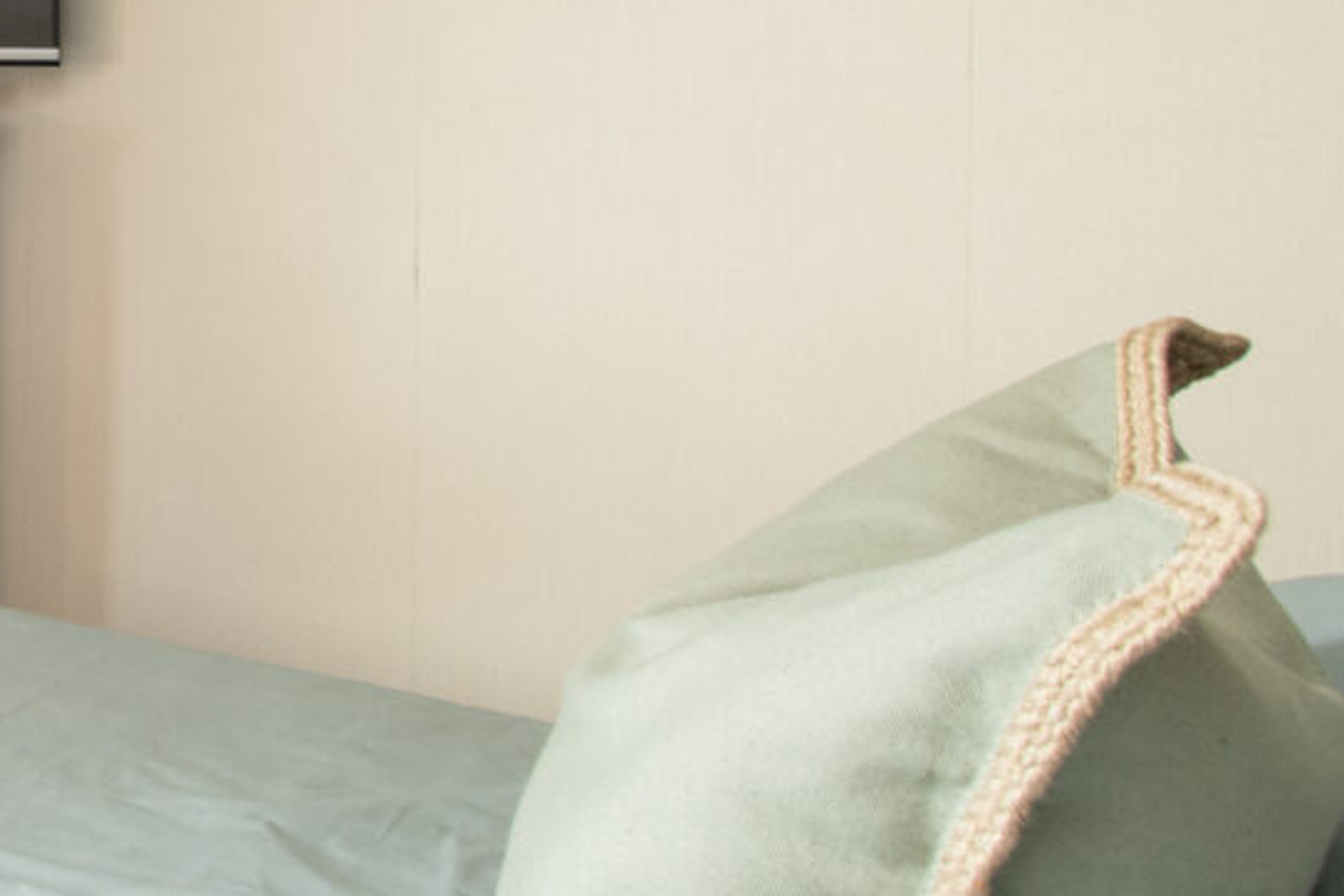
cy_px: -52
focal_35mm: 53
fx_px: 1979
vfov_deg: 24.1
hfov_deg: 27.2
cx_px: -639
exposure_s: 1/2
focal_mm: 10
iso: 320
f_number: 8
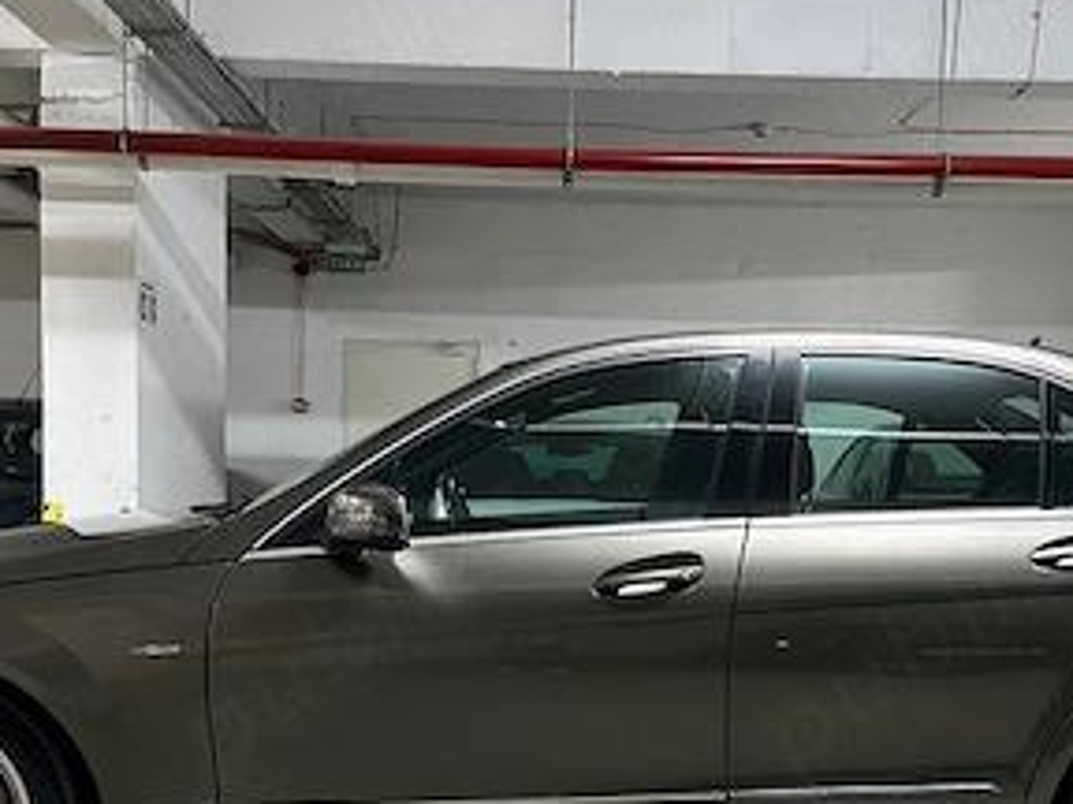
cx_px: 574
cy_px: 607
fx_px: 1550
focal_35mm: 50
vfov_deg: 28.7
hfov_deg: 38.2
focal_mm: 6.86
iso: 500
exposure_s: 1/50
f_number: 1.78
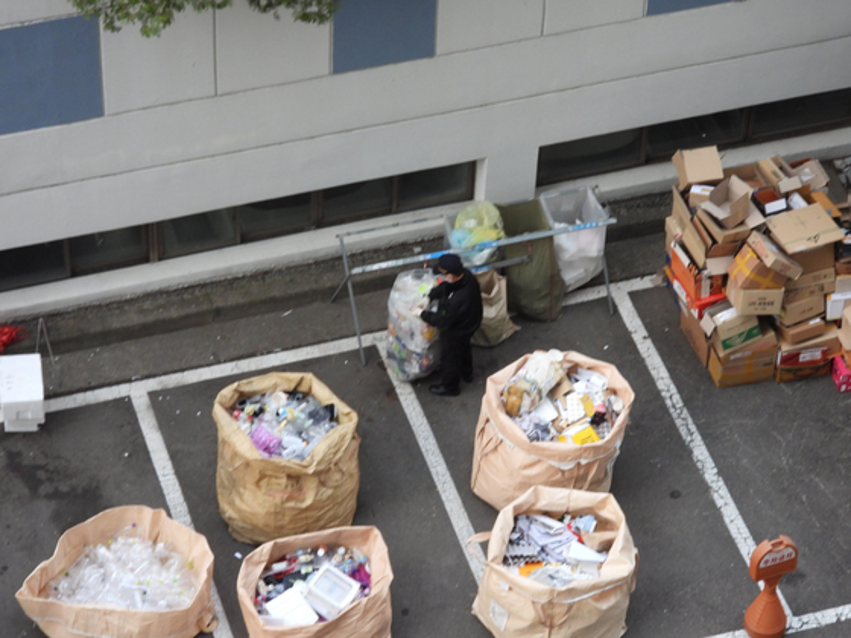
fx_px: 3073
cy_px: 319
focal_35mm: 125
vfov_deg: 11.9
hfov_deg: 15.8
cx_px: 426
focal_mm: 22.5
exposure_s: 1/50
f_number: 4
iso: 400
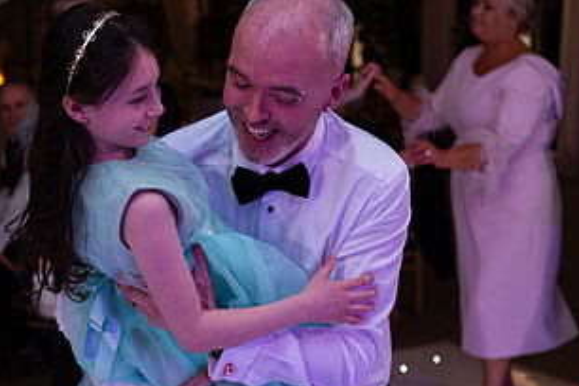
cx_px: 182
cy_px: 167
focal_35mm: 91
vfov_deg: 15.0
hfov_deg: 22.3
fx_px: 1463
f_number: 3.5
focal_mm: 48
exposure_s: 1/160
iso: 1000
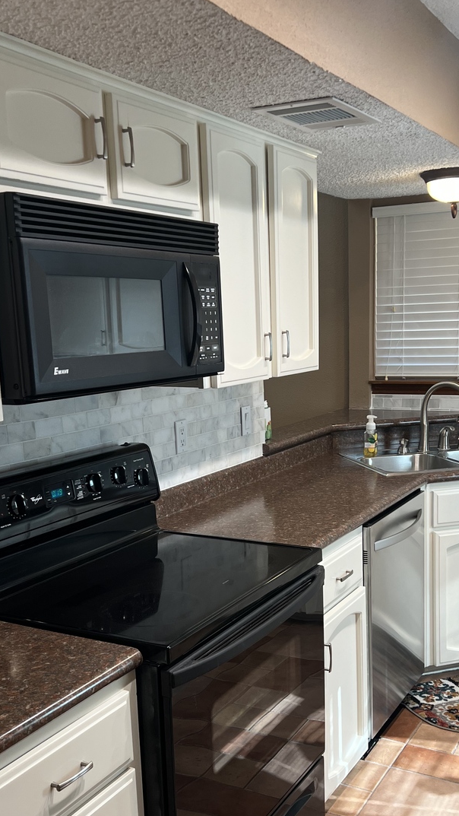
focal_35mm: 38
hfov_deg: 31.1
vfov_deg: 52.5
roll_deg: +0.9
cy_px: 482
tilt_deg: -11.0
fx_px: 822
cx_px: 284
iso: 100
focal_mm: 5.7
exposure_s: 1/120
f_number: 1.5
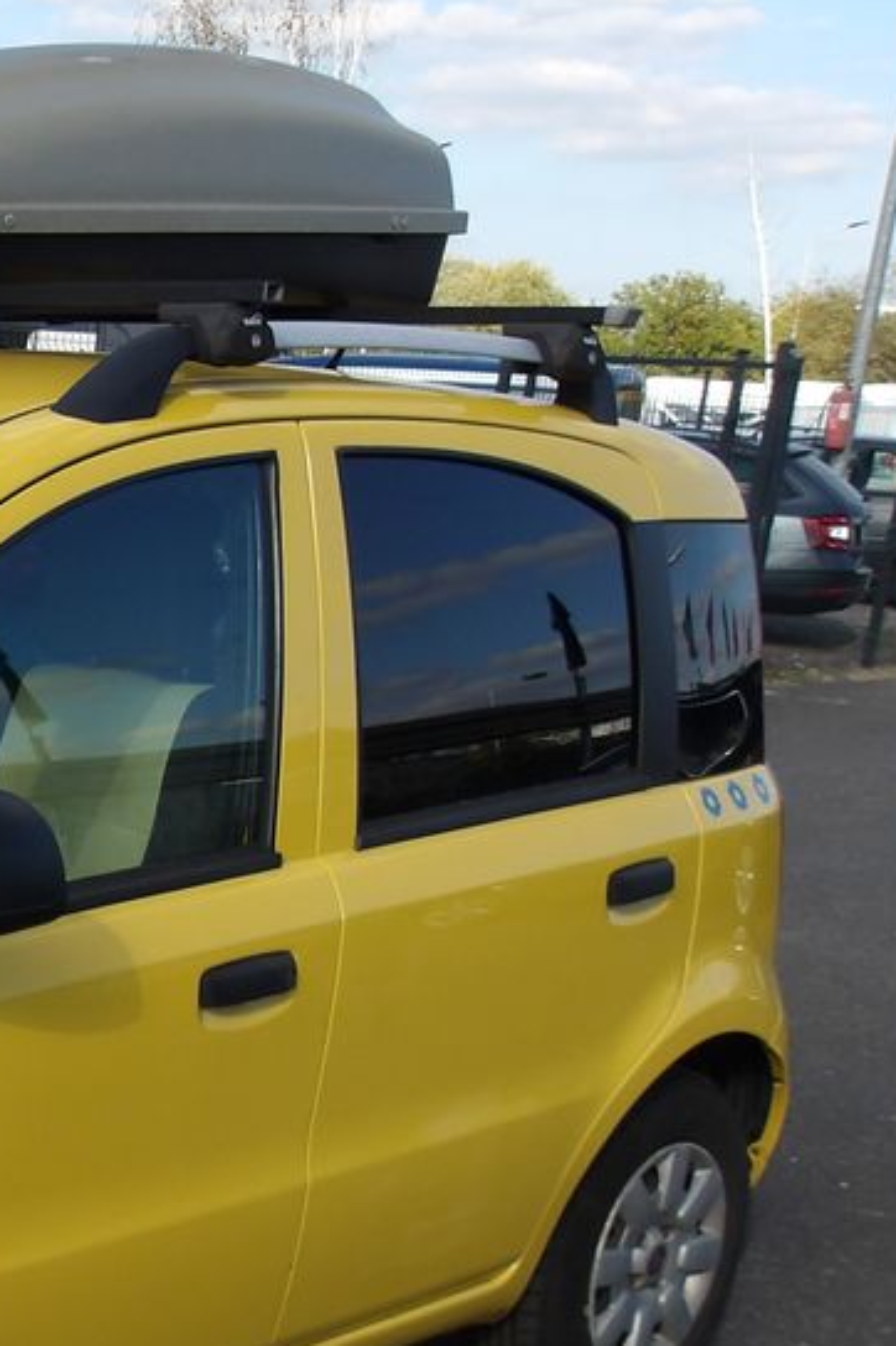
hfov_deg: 18.8
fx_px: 2317
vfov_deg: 31.7
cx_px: -522
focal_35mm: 62
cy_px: 1049
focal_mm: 4.9
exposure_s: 1/937
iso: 100
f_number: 3
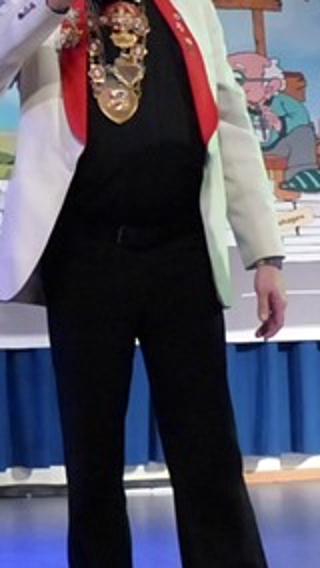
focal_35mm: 99
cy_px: 109
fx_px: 1492
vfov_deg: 21.3
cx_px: -26
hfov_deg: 12.1
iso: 1600
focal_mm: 7.6
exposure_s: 1/200
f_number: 4
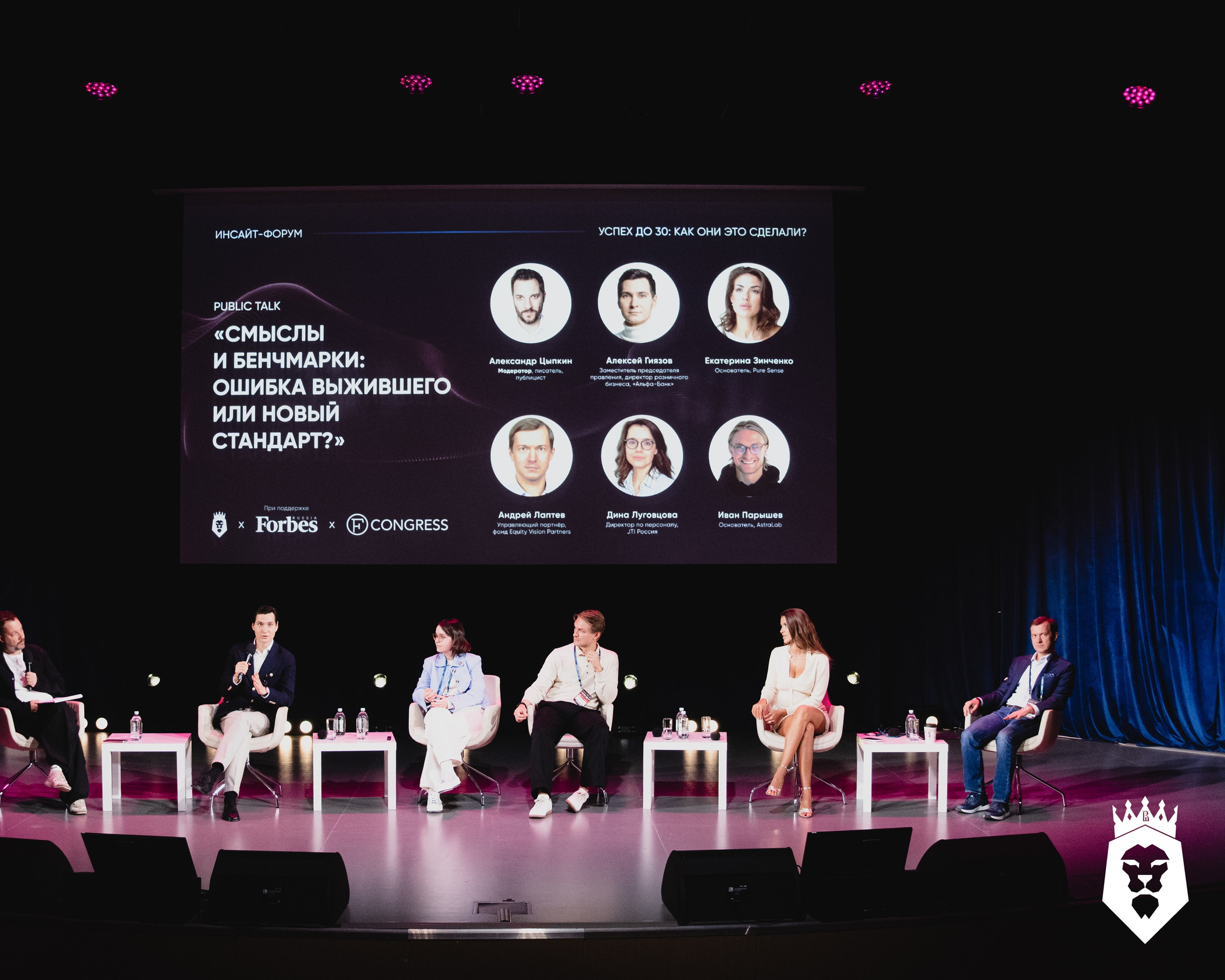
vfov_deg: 35.7
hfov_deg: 43.6
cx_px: 497
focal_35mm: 42
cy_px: 494
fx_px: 1523
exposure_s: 1/160
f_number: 4
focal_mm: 24
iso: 2000
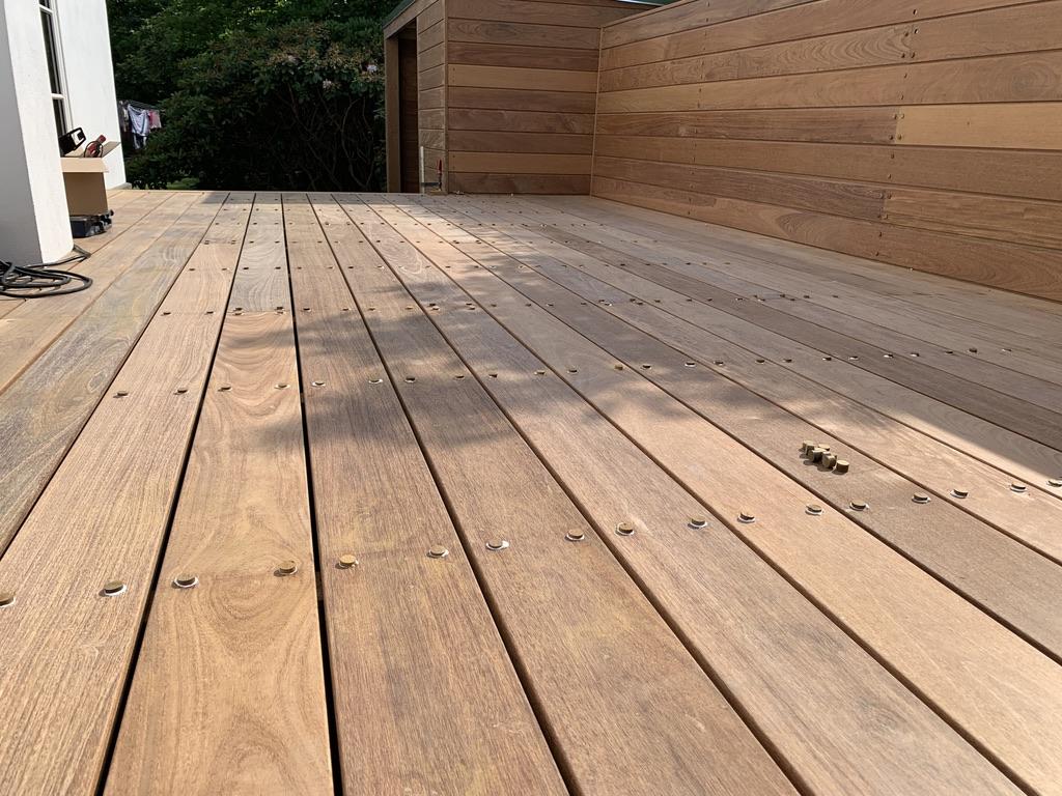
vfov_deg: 53.1
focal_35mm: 26
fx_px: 798
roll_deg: -1.3
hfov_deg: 67.3
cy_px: 398
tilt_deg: -19.6
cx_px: 531
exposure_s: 1/1880
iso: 25
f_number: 1.8
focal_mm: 4.25
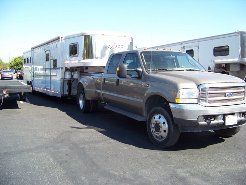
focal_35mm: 36
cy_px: 92
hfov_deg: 51.4
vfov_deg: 39.7
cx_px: 123
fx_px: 256
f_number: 2.8
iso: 72
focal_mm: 5.85
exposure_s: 1/400
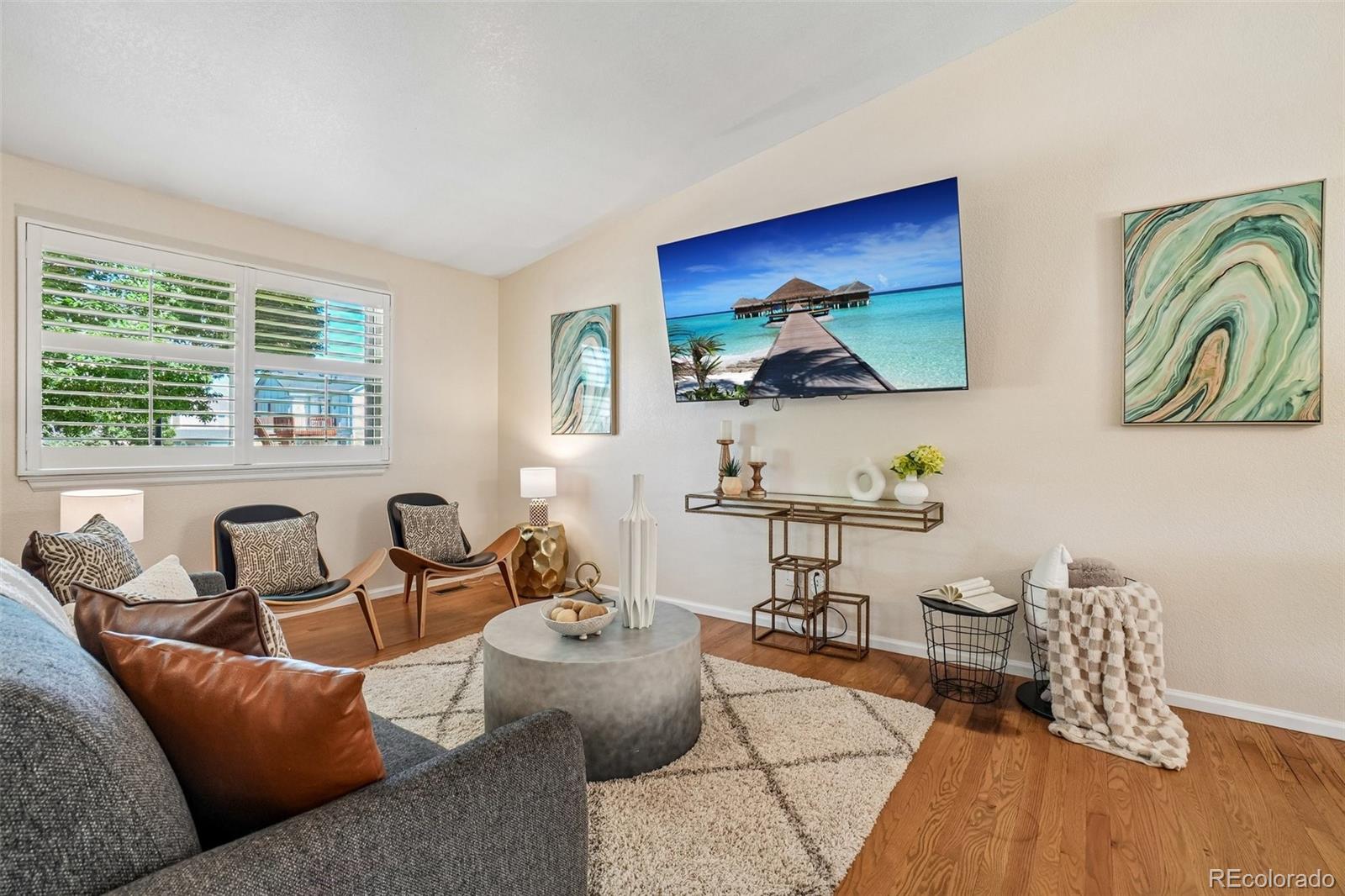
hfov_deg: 100.4
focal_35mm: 15
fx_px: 560
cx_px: 672
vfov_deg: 77.3
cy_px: 448
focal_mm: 10
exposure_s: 1/13
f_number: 8
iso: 400
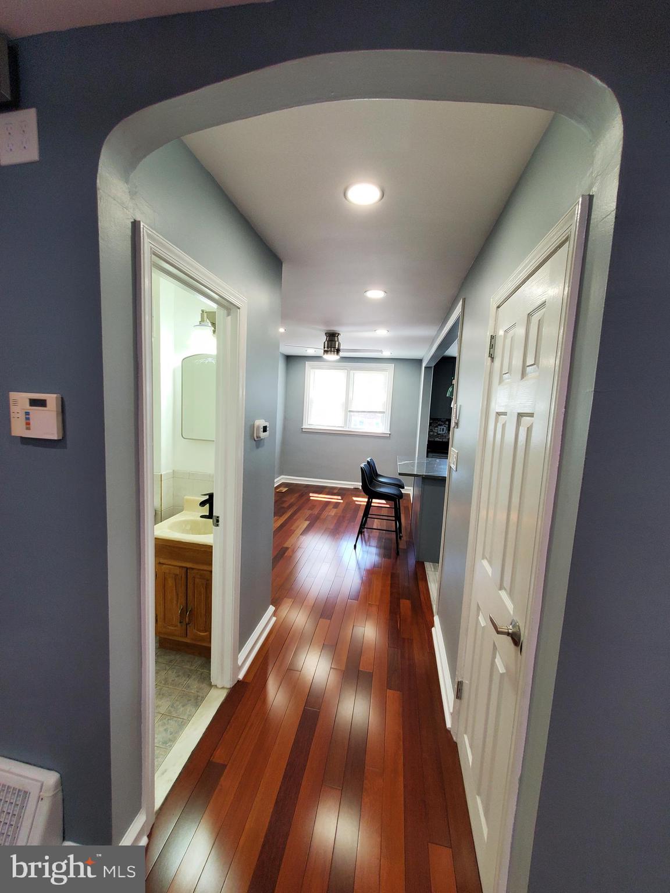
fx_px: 335
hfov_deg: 89.9
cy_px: 446
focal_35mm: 13
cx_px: 335
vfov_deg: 106.2
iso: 100
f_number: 2.2
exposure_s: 1/60
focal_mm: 1.8
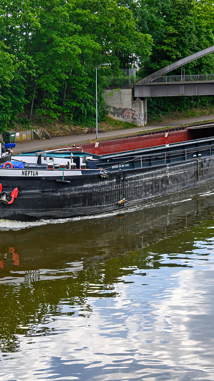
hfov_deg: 17.5
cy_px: 190
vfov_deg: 30.7
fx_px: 694
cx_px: 131
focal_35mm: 69
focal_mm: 29
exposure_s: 1/320
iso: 200
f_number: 7.1
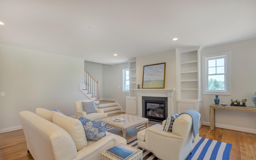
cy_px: 87
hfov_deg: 97.8
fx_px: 112
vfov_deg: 71.1
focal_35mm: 16
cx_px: 127
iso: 200
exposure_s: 1/15
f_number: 8
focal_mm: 10
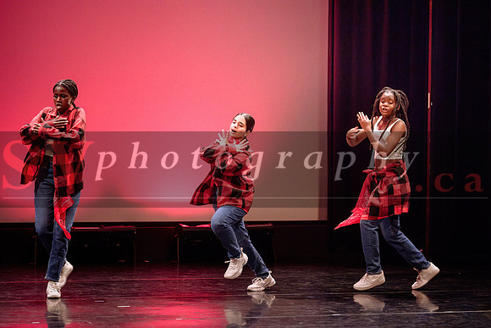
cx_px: 246
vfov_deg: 9.1
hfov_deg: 13.6
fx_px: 2065
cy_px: 137
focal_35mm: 151
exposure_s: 1/200
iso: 1600
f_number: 2.8
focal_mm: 130
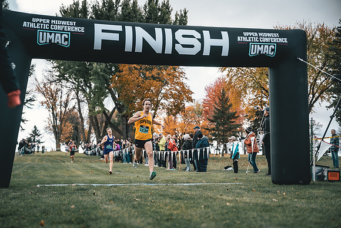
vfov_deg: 25.8
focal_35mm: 52
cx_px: 170
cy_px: 114
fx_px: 497
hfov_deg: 37.9
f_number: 2
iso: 200
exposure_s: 1/3200
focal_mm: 52
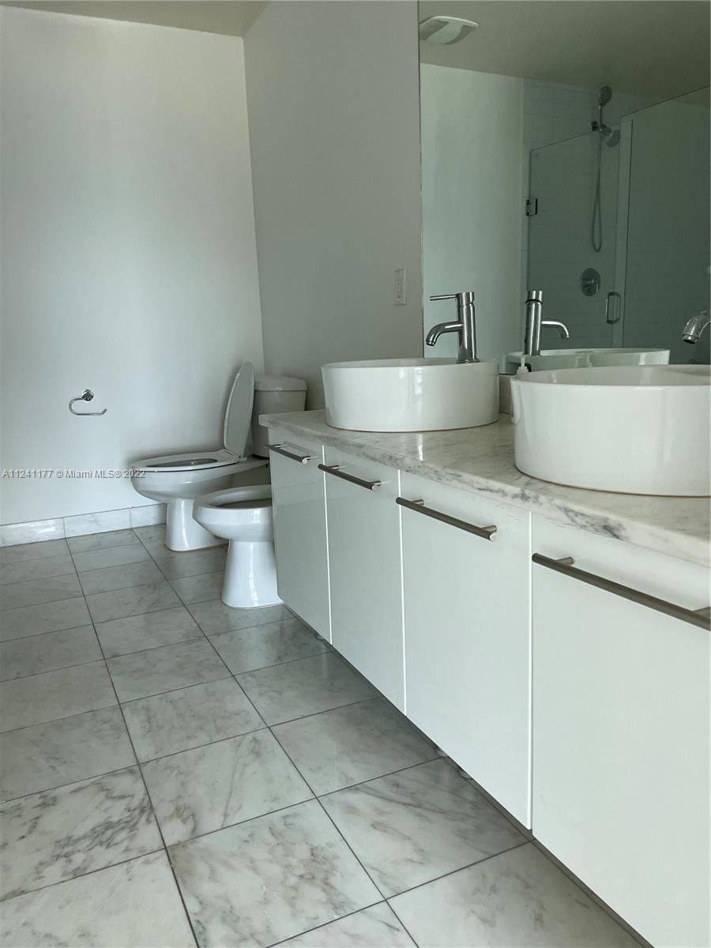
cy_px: 474
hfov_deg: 53.1
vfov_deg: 67.3
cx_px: 356
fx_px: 712
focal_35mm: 26
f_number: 1.6
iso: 125
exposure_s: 1/120
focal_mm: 4.2
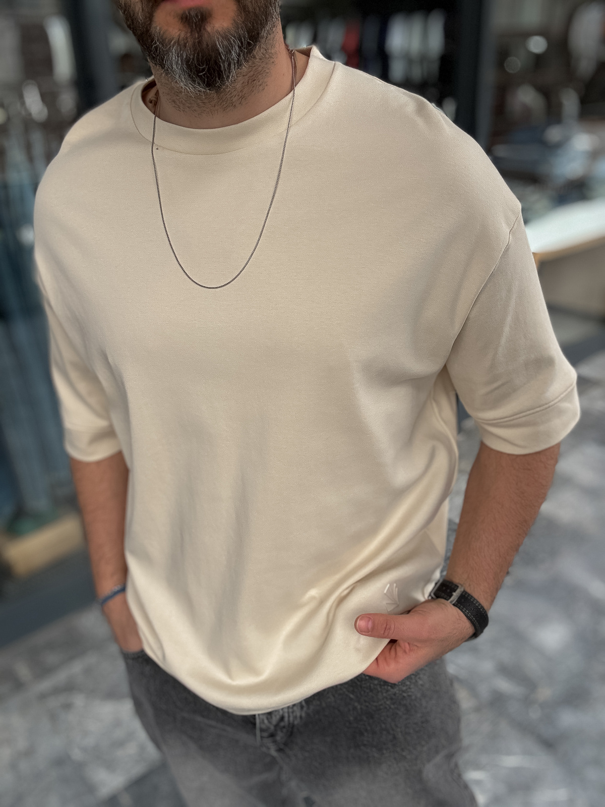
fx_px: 699
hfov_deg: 46.8
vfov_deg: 60.0
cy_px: 404
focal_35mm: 30
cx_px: 302
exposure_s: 1/310
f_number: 1.9
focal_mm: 2.69
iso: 25
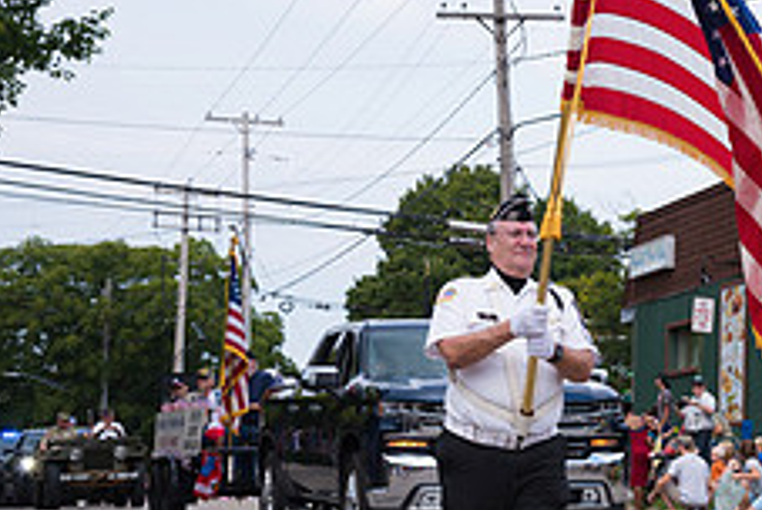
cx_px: 933
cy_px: 260
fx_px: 2056
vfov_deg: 14.1
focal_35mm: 97
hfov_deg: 19.7
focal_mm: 38
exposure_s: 1/500
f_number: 6.3
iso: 140
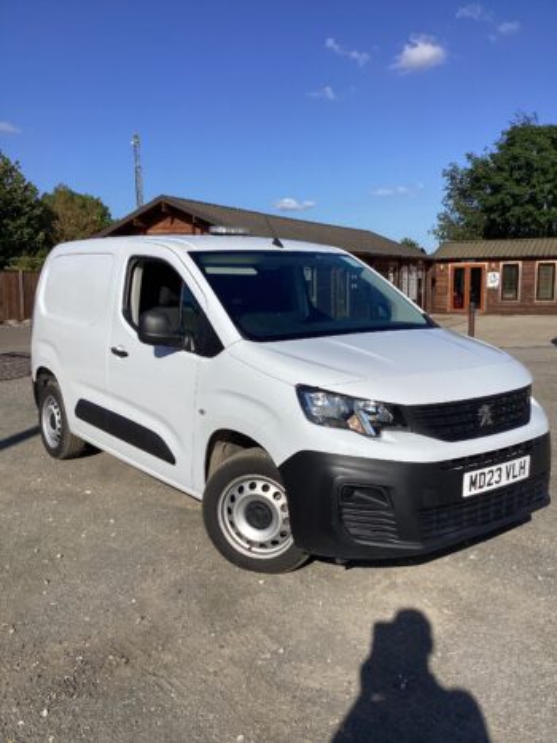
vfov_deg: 58.4
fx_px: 665
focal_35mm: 31
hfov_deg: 45.4
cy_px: 372
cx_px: 278
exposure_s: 1/2331
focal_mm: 3.3
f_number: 2.4
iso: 25
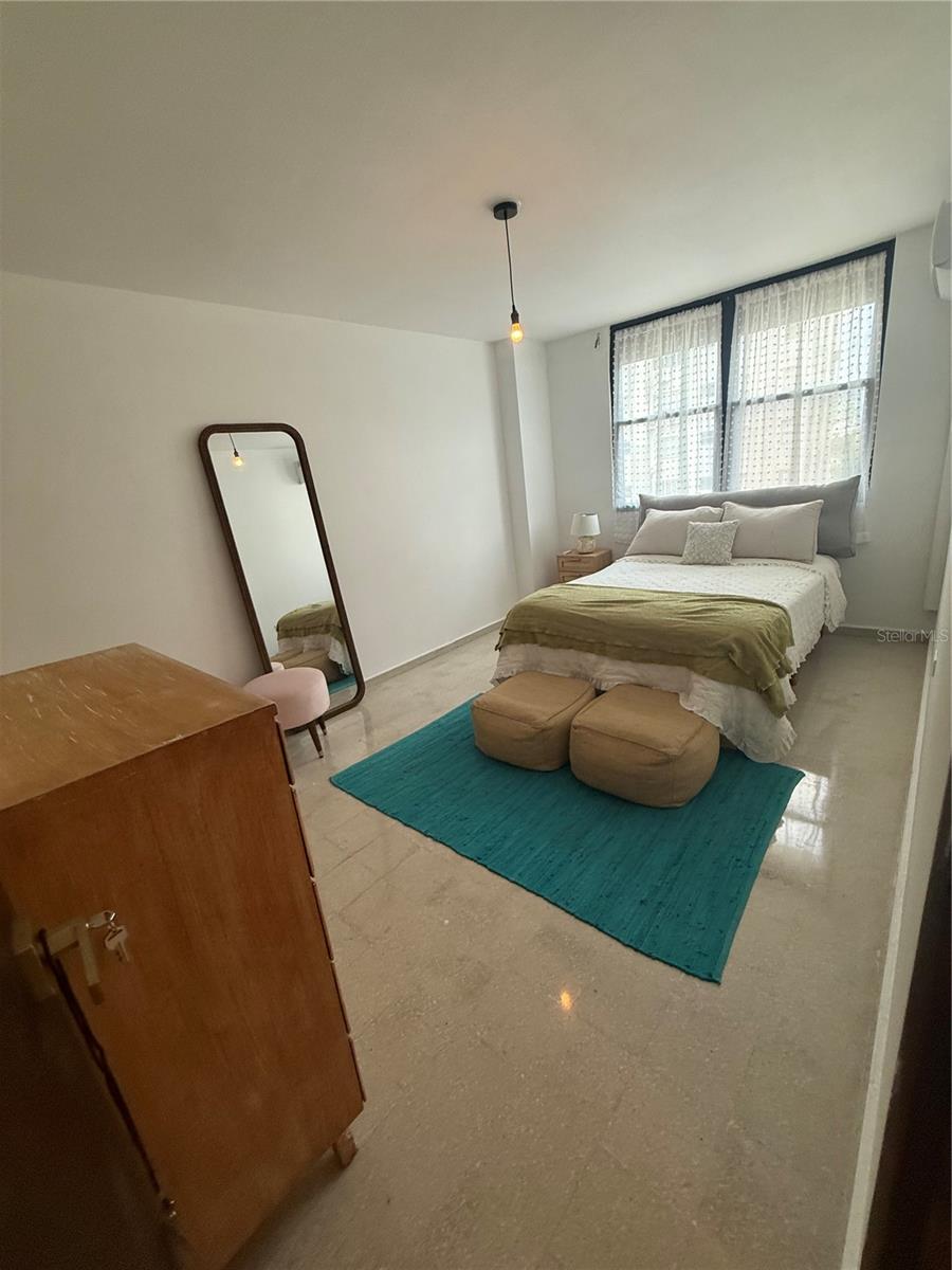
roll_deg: +6.4
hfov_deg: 85.7
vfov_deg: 102.1
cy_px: 635
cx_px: 476
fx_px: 513
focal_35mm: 14
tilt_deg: -17.3
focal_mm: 2.22
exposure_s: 1/120
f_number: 2.2
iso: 200
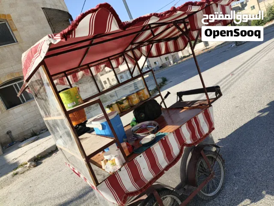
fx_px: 182
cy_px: 103
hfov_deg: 73.9
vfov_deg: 58.9
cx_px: 137
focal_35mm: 23
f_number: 1.79
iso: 71
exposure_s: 1/587
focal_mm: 4.71
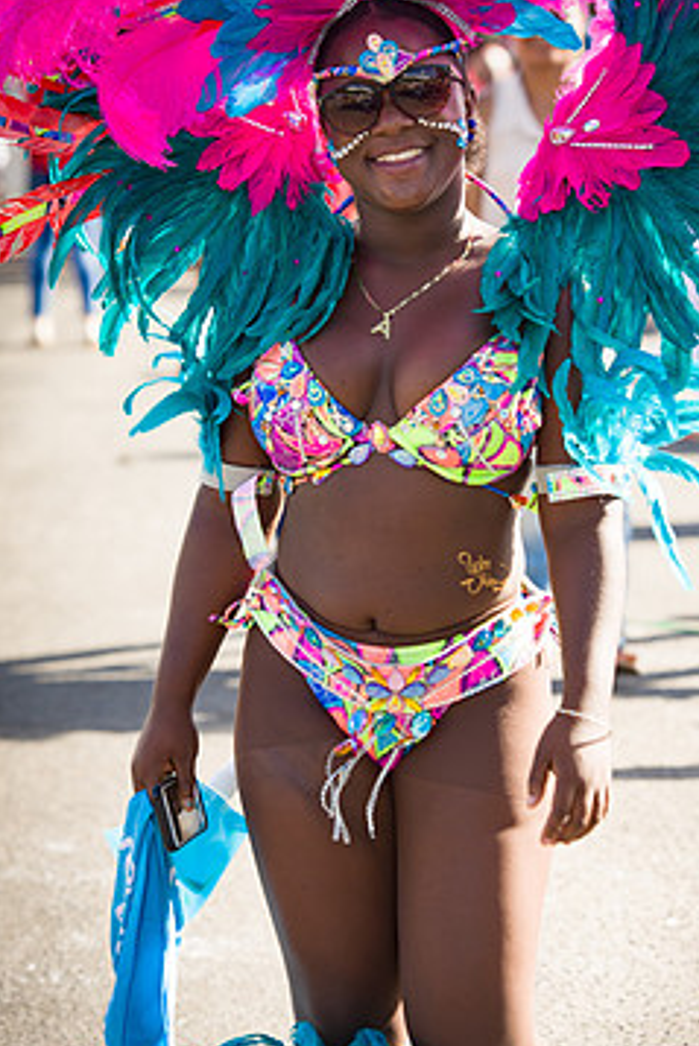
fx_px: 4451
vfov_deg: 13.4
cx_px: 411
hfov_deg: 9.0
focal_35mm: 153
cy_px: 523
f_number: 5.6
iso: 100
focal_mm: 122
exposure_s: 1/200
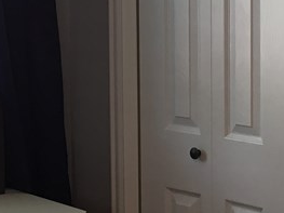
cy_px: 42
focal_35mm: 113
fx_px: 927
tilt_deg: -2.8
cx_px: 166
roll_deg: -0.1
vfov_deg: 13.0
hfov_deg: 17.4
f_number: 2.2
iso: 50
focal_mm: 4.15
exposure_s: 1/30
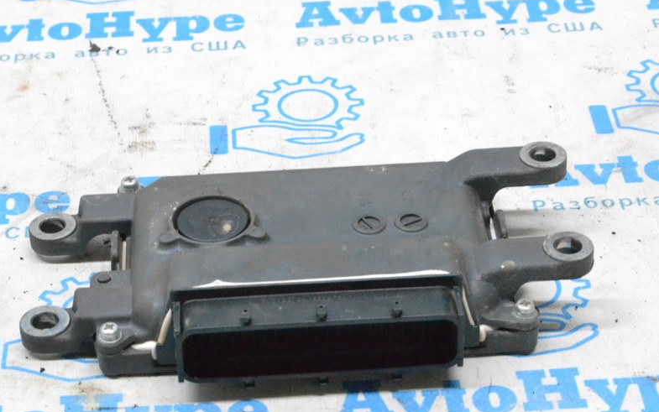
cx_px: 295
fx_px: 1970
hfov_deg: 19.0
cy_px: 226
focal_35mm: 110
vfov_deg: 11.9
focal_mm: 55
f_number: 10
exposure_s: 1/160
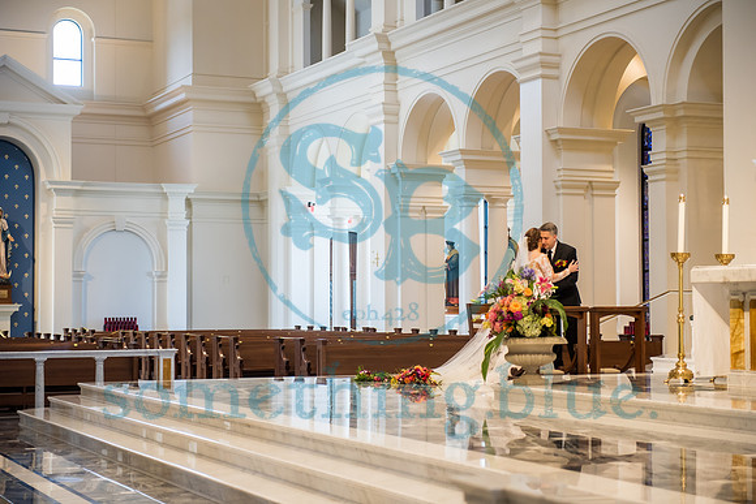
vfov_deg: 19.4
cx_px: 377
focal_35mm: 70
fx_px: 1476
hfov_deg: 28.7
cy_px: 252
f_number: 2.8
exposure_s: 1/200
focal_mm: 70
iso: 1000
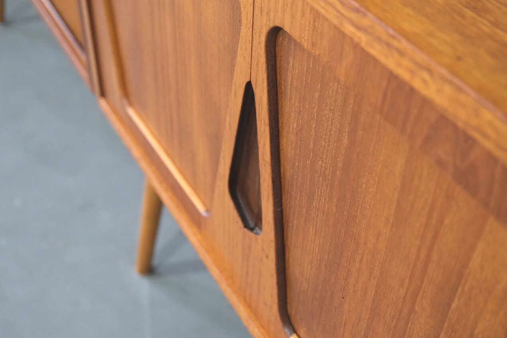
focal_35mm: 44
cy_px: 169
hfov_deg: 44.5
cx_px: 254
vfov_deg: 30.5
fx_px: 620
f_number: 4
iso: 2500
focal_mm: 29.2
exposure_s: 1/42
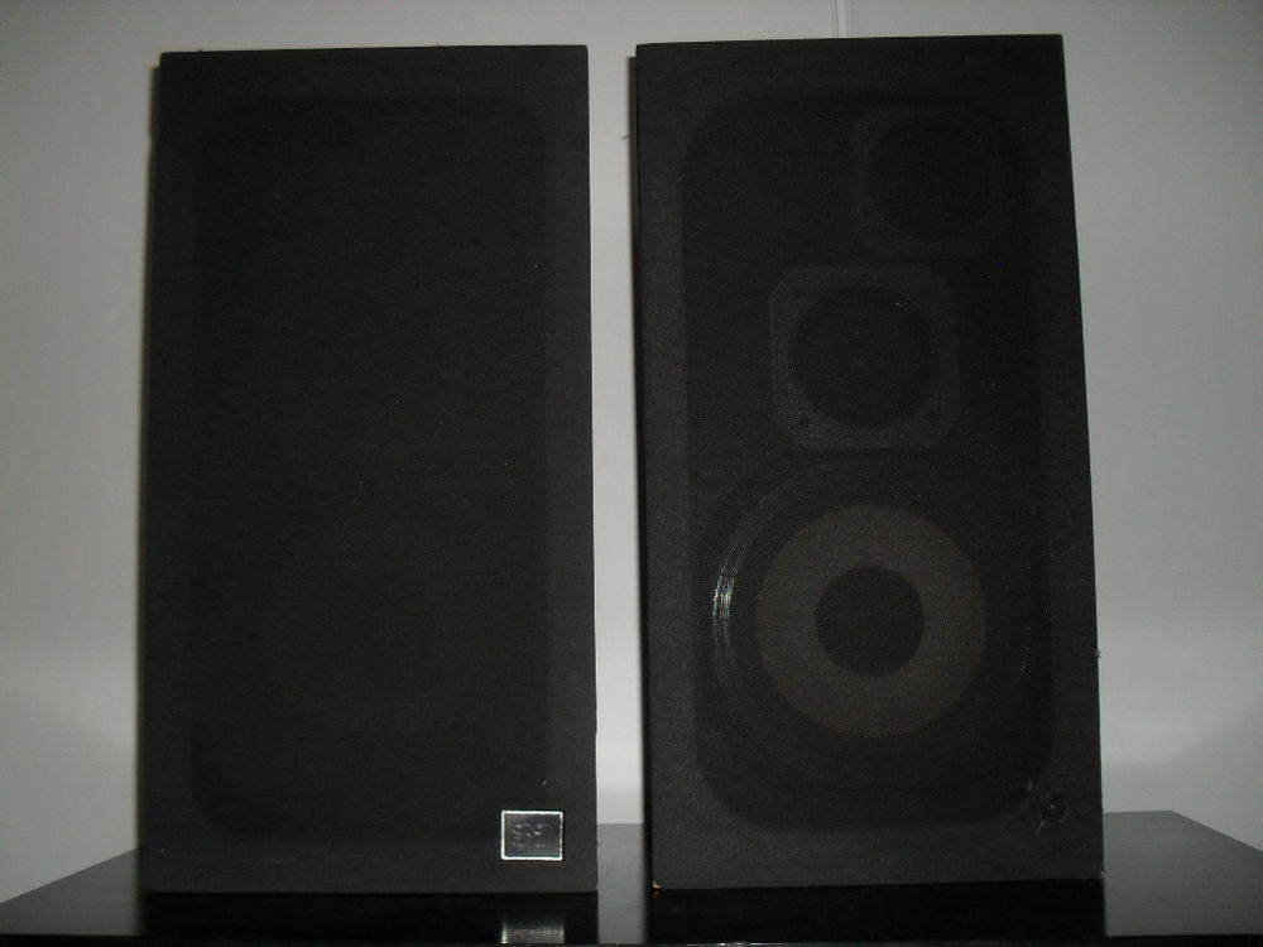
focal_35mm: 35
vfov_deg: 40.7
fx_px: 1277
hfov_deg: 52.6
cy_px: 474
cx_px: 632
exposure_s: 1/45
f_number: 3.2
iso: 200
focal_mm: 6.3
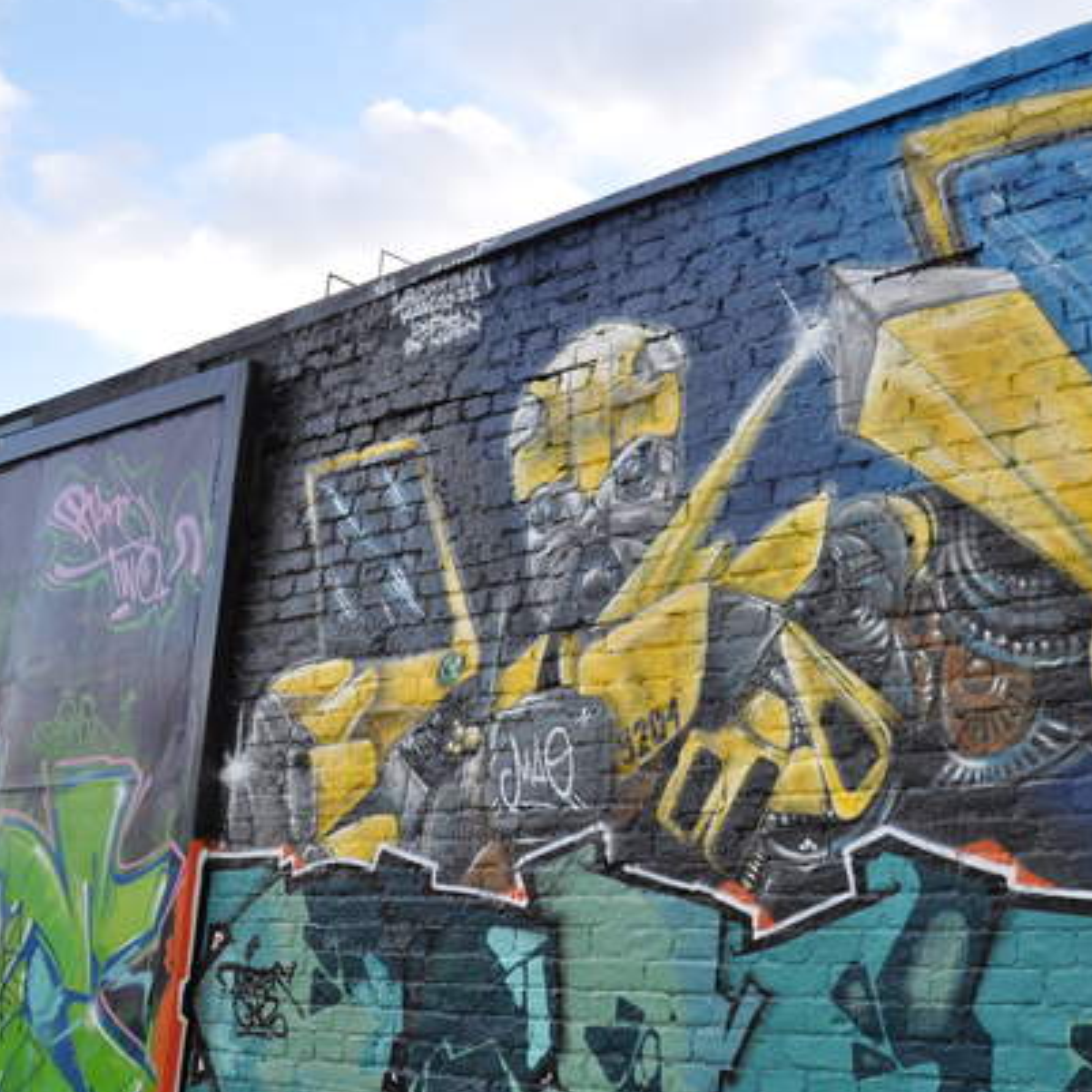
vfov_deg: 39.4
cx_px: 817
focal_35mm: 43
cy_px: 538
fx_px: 1523
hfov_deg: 38.4
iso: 640
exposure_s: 1/125
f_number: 13
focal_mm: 21
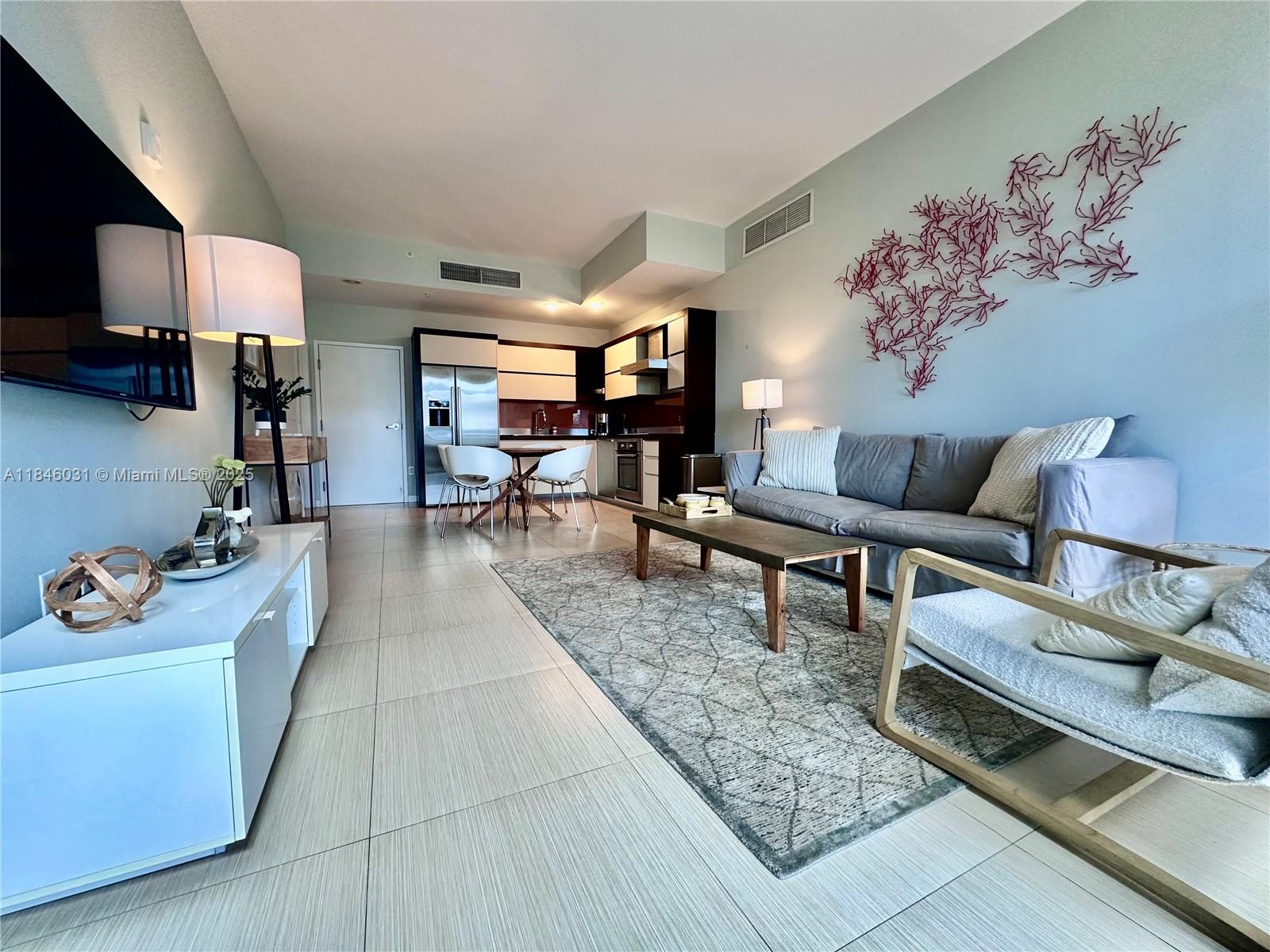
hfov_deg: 102.1
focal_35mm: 14
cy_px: 476
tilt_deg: -4.3
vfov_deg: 85.7
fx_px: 514
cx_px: 635
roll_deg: -0.4
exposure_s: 1/120
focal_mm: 2.22
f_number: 2.2
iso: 250
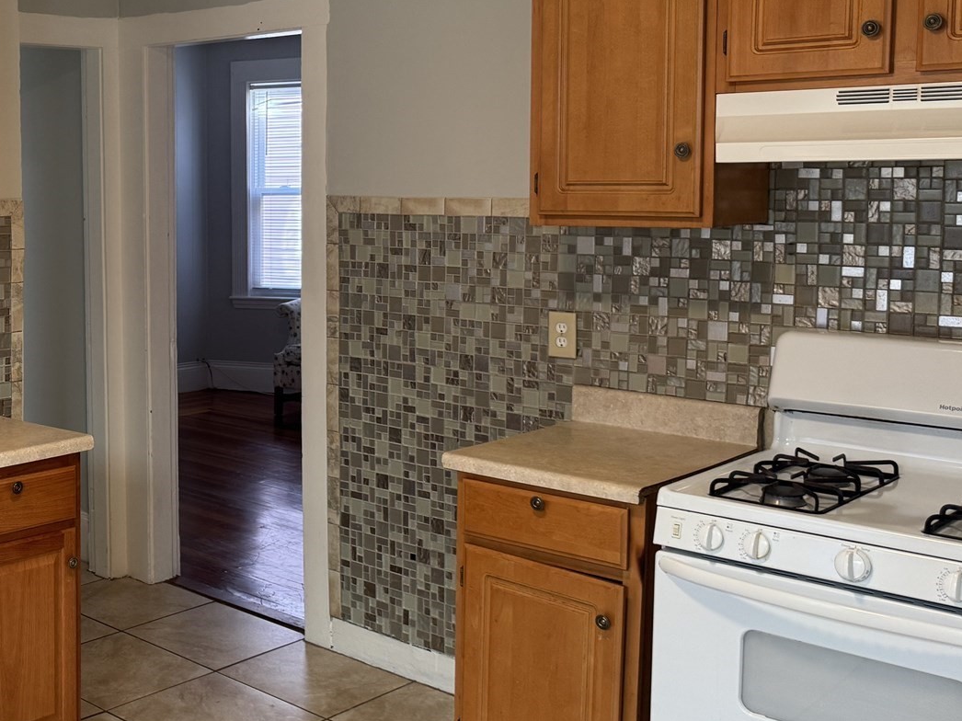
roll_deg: +0.7
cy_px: 289
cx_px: 88
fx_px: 1306
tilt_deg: -4.6
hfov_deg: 37.7
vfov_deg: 30.8
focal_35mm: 47
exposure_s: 1/60
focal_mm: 6.76
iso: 160
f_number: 1.78
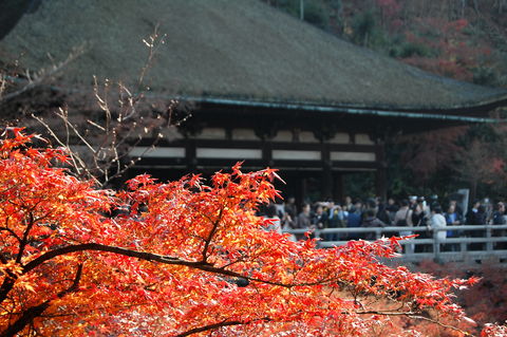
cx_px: 254
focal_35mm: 82
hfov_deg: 24.6
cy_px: 168
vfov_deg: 16.5
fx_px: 1161
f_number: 5.6
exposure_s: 1/125
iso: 200
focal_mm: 55
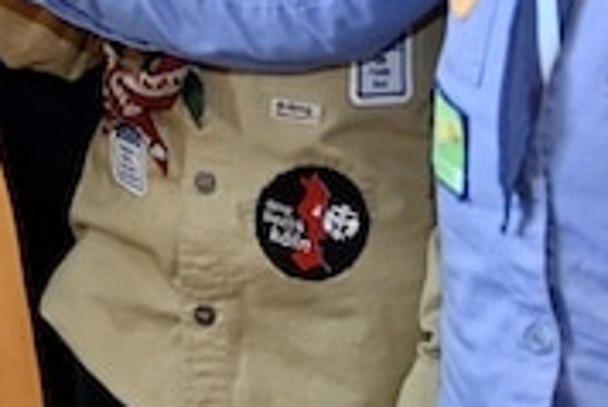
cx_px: -102
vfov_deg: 5.2
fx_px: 4276
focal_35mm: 253
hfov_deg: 8.1
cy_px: -686
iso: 560
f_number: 2.8
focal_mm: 44
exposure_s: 1/100
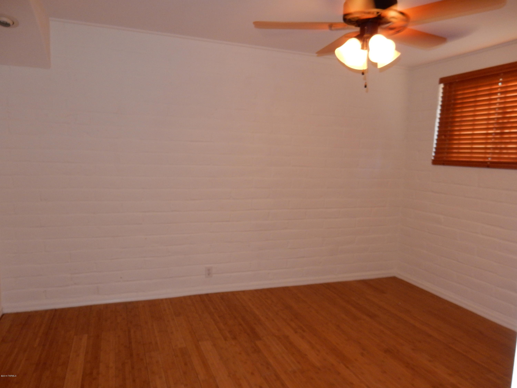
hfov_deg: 69.4
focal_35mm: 25
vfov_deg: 54.9
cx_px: 258
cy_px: 194
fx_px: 373
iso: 200
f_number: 3.7
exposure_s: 1/30
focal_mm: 4.5
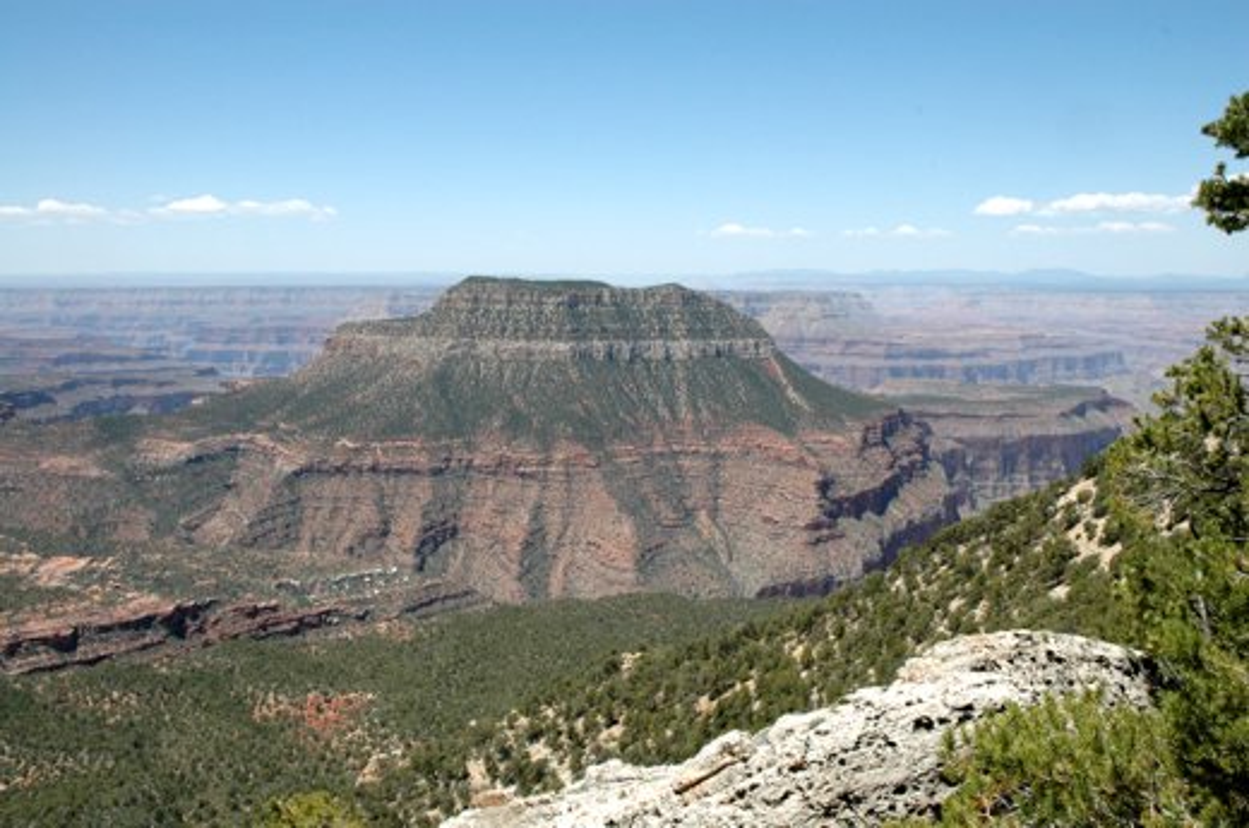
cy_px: 414
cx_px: 624
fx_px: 1247
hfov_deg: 53.2
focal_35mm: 36
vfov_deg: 36.8
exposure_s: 1/500
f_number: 11
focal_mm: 24
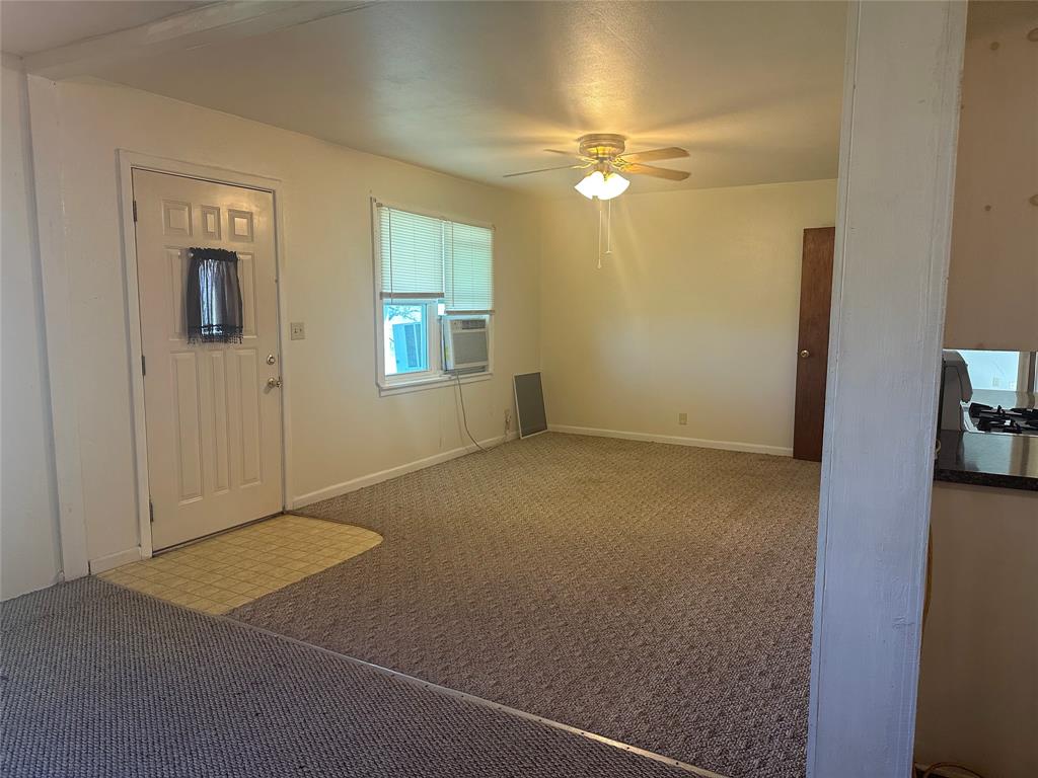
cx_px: 519
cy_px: 389
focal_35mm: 24
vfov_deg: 56.8
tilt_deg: -6.1
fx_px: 720
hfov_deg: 71.6
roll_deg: -0.6
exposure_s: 1/120
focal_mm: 6.86
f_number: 1.78
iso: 200
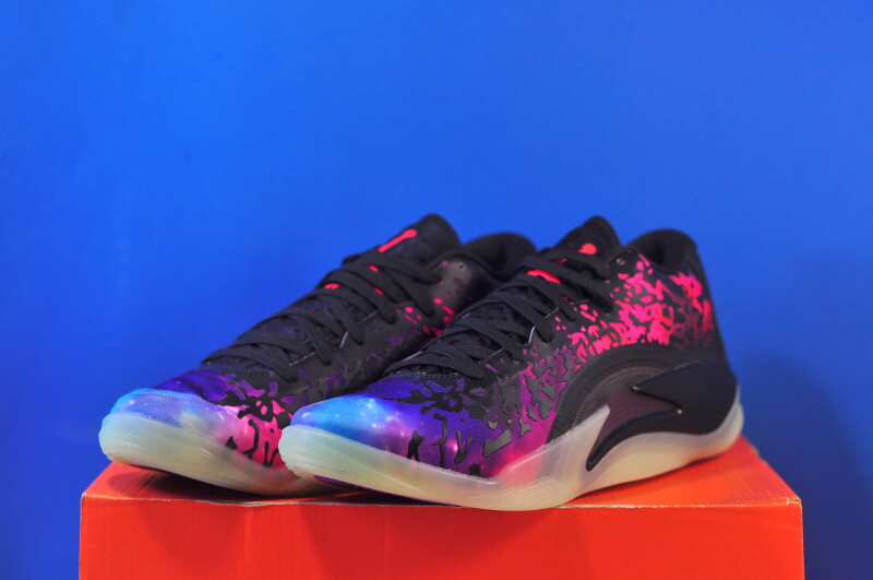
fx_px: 1816
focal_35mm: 75
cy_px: 290
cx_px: 436
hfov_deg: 27.0
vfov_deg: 18.1
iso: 250
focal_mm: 50
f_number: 2.8
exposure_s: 1/250
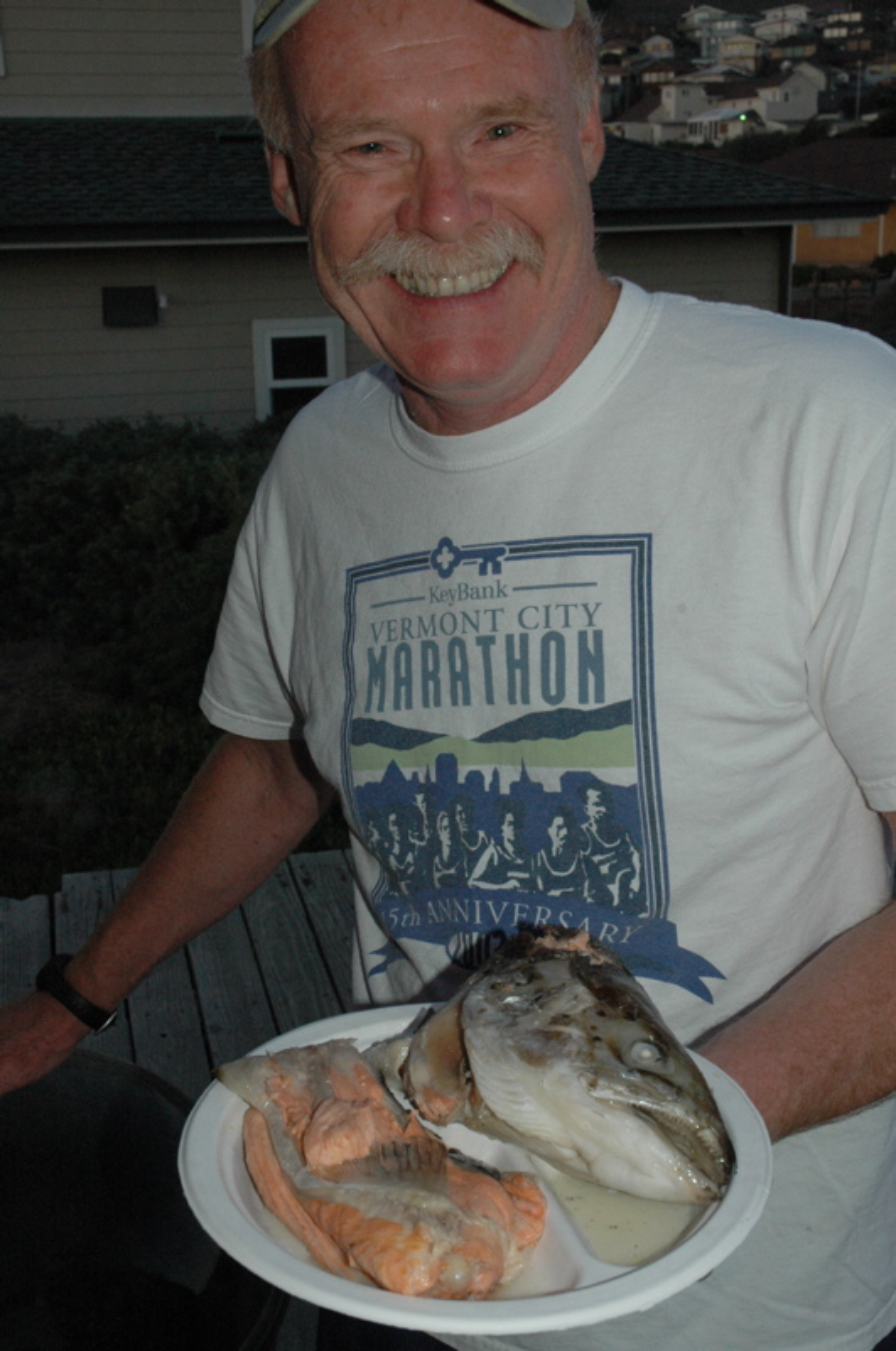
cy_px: 676
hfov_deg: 28.9
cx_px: 448
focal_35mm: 46
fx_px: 1741
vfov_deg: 42.4
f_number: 11
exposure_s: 1/60
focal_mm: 31
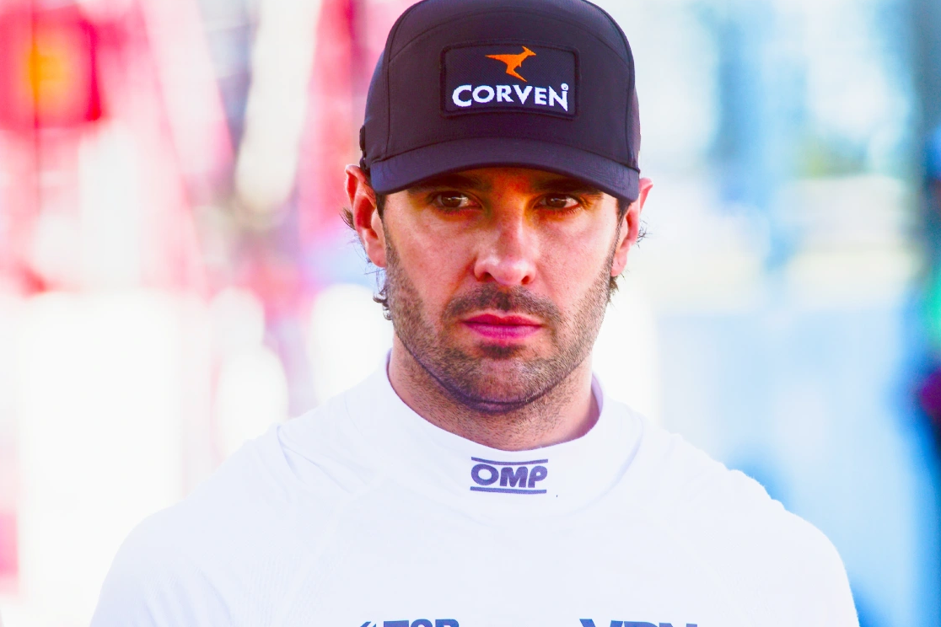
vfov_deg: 2.8
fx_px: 12650
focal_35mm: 484
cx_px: 505
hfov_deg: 4.3
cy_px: 331
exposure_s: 1/320
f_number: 9
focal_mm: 300
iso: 160
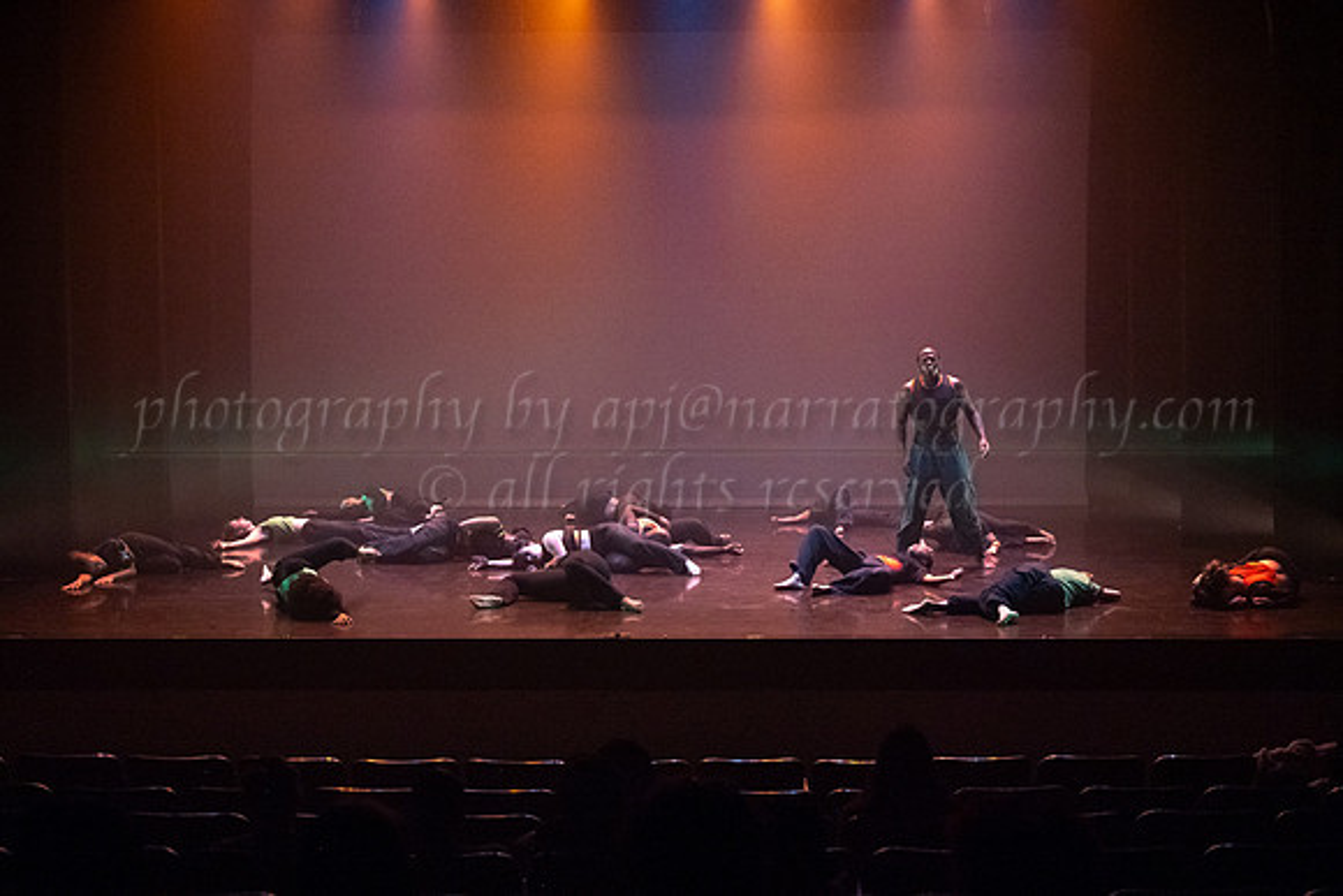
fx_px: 1843
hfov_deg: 40.0
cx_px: 672
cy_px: 448
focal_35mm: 49
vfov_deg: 27.3
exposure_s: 1/400
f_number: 3.5
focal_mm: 48
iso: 4000
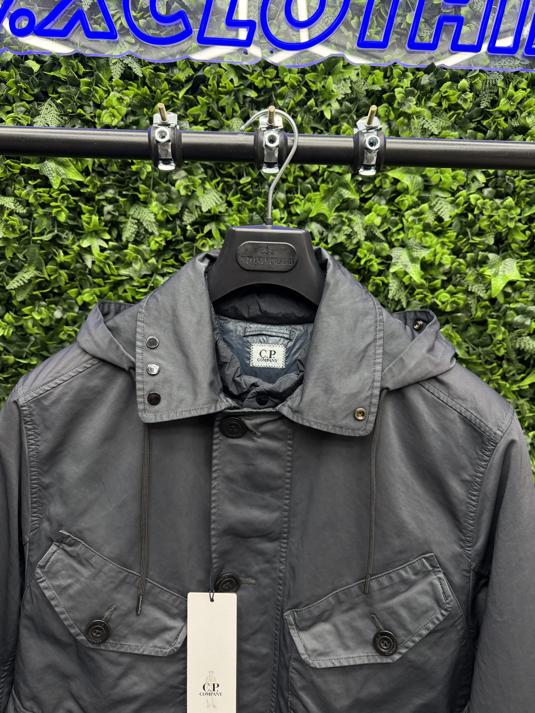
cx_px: 268
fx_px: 495
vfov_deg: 71.6
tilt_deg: -7.4
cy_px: 356
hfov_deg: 56.8
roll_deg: -1.5
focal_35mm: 24
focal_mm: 6.76
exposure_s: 1/63
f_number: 1.78
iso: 250
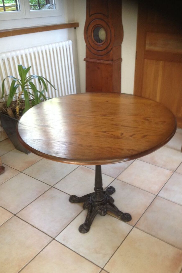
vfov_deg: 51.9
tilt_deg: -31.4
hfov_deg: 35.9
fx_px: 281
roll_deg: +0.0
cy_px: 136
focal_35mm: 37
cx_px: 102
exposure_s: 1/20
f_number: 2.4
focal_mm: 4.28
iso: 80
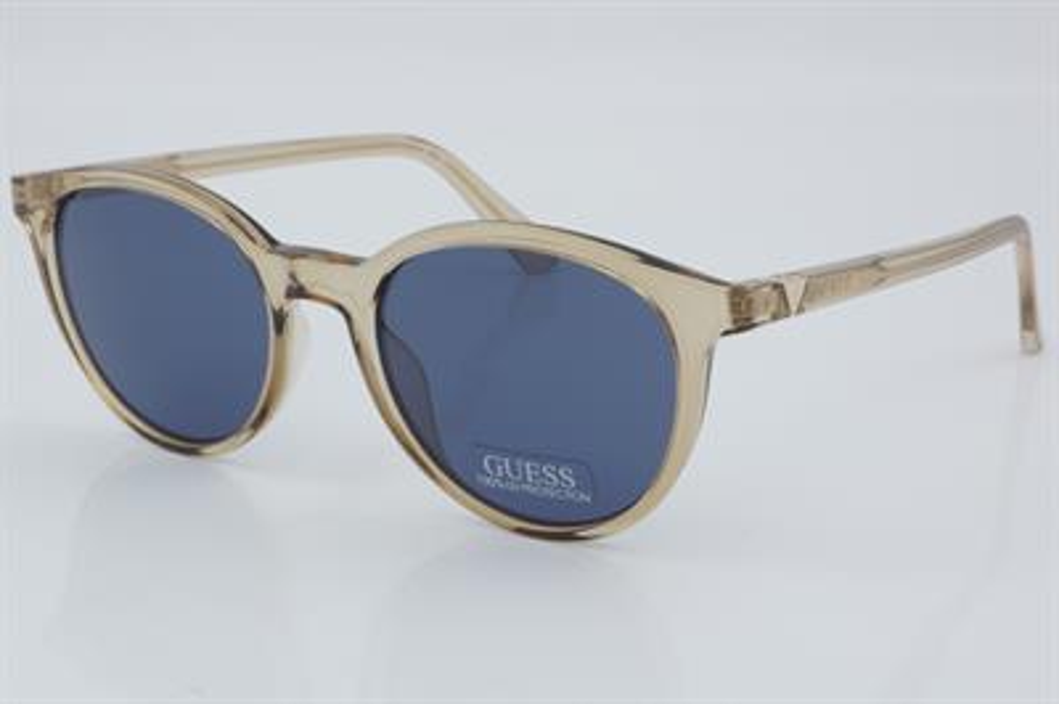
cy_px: 352
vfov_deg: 16.5
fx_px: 2425
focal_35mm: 82
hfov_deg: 24.6
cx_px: 530
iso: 100
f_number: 32
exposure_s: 1/4
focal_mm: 55
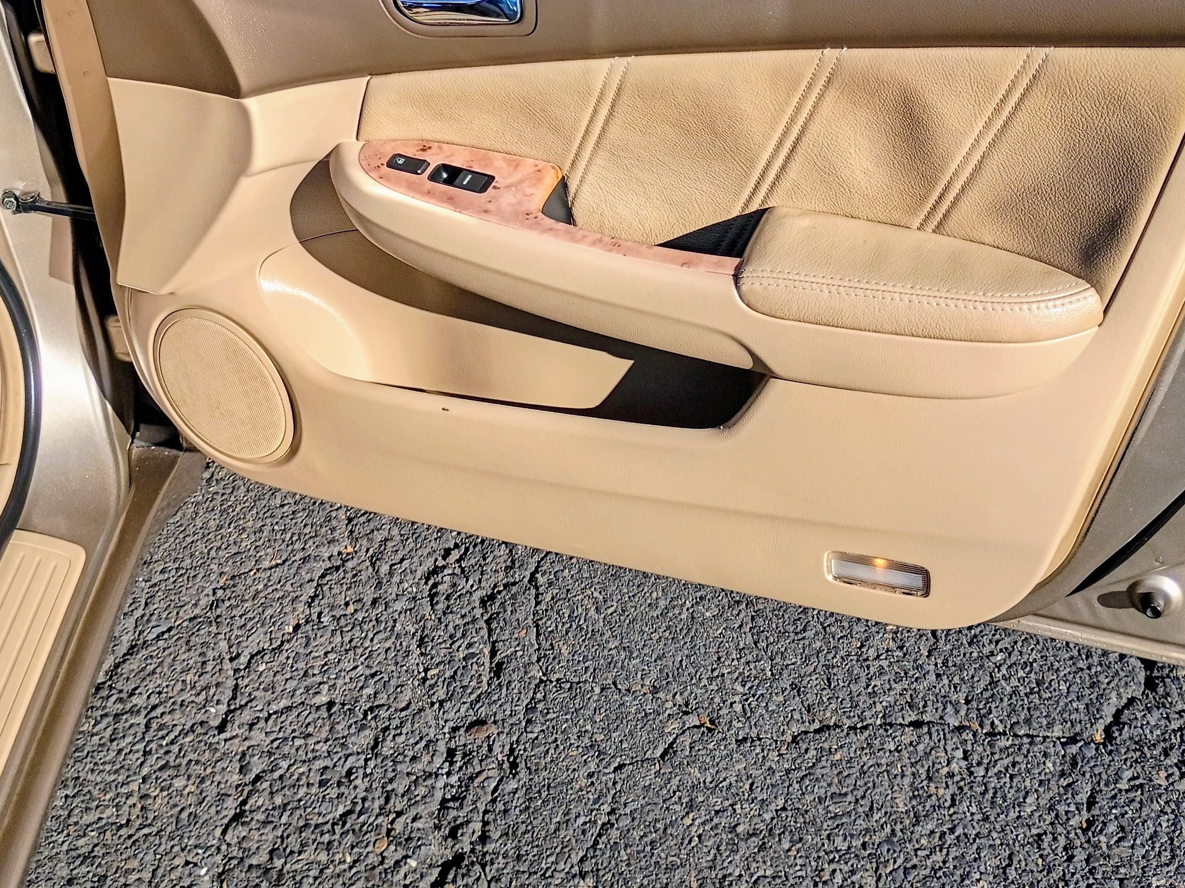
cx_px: 583
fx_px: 1438
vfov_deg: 33.3
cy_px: 165
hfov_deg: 44.8
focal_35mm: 42
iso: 100
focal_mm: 4.27
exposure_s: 1/654
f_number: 1.8
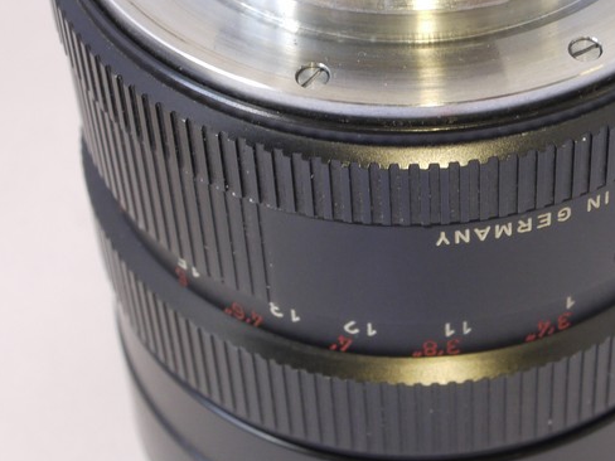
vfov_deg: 11.5
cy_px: 93
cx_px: 468
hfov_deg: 15.3
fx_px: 2274
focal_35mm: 128
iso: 400
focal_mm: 26
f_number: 10
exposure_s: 1/8
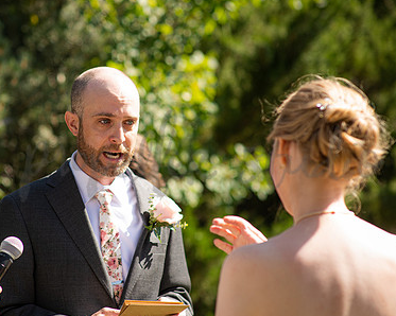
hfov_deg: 15.5
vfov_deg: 12.4
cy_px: 155
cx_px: 117
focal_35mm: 124
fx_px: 1453
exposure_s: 1/1600
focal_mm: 85
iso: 200
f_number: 2.5
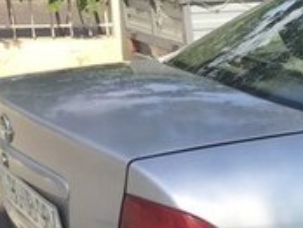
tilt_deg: -20.4
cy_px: 290
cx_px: 559
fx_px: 964
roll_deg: -3.8
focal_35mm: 110
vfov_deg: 13.1
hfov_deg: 15.2
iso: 32
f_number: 2.2
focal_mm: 4.15
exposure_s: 1/1041
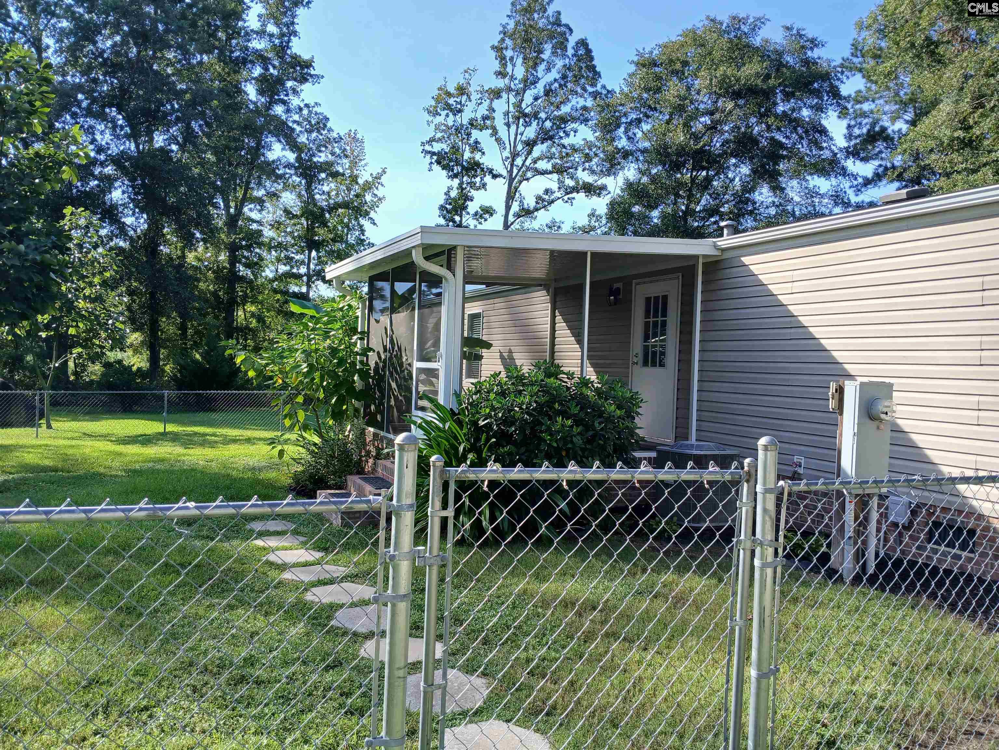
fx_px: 750
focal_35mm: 26
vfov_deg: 53.1
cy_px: 375
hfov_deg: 67.3
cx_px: 500
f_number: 1.8
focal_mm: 3.98
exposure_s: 1/229
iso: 20
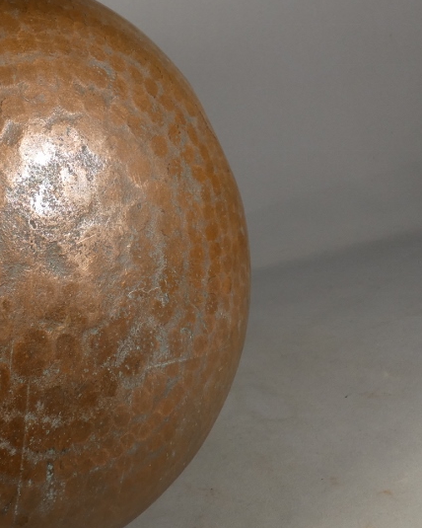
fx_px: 671
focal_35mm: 43
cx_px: -6
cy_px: 257
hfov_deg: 32.0
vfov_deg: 42.9
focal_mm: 4.1
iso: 100
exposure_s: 1/125
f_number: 3
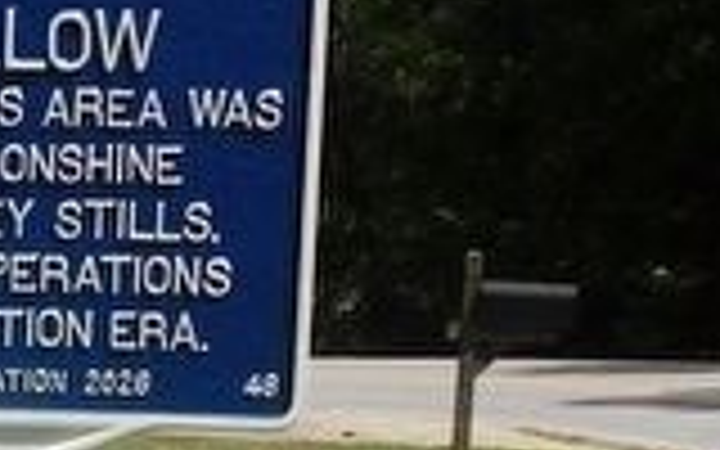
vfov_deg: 10.4
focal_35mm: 122
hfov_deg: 15.8
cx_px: -328
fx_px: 2394
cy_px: 675
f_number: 6
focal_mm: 4
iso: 125
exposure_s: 1/500
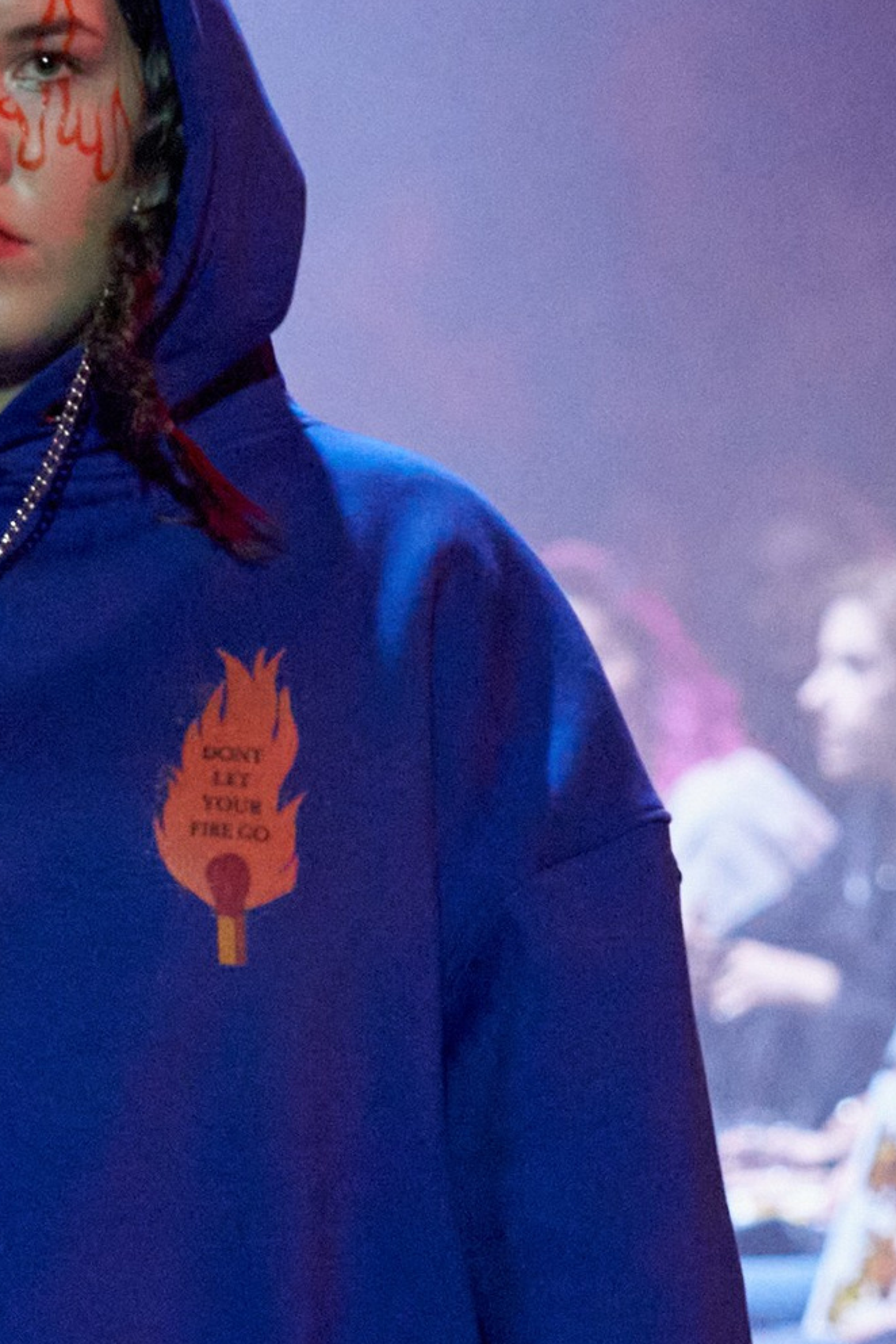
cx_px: 207
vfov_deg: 6.5
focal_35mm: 317
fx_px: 11834
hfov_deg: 4.3
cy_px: 1191
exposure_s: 1/200
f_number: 3.5
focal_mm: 82
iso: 10000
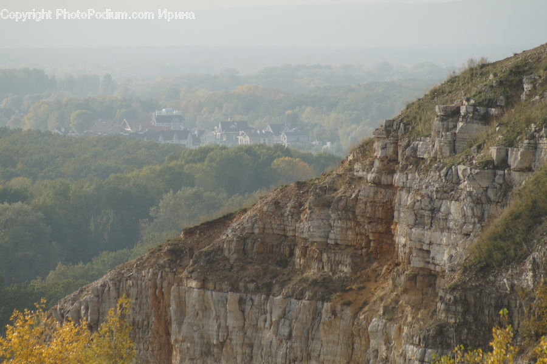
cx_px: 274
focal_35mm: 345
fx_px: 5239
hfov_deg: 6.0
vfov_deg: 4.0
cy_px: 182
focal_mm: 230
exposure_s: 1/400
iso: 125
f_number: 5.6
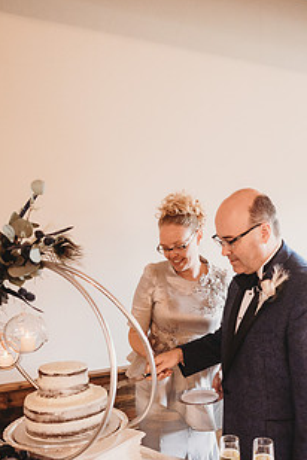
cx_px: 197
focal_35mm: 35
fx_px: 448
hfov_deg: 37.6
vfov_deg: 53.0
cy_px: 320
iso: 2000
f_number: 2.5
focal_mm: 24
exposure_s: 1/125
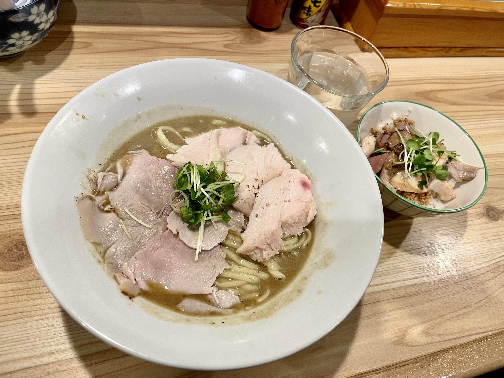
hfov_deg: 67.3
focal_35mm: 26
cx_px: 252
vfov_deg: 53.1
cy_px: 189
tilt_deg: -54.8
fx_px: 379
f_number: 1.6
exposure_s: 1/60
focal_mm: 4.2
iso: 80
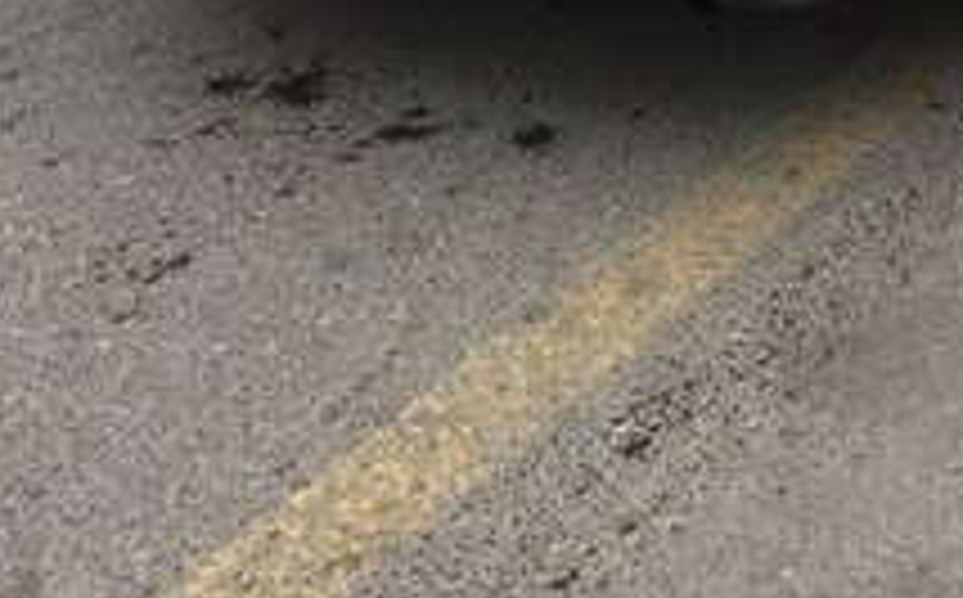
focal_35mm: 95
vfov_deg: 12.8
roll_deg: +1.3
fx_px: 2489
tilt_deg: -14.5
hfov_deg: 21.7
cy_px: -366
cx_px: 716
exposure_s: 1/218
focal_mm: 4.15
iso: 32
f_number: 2.2
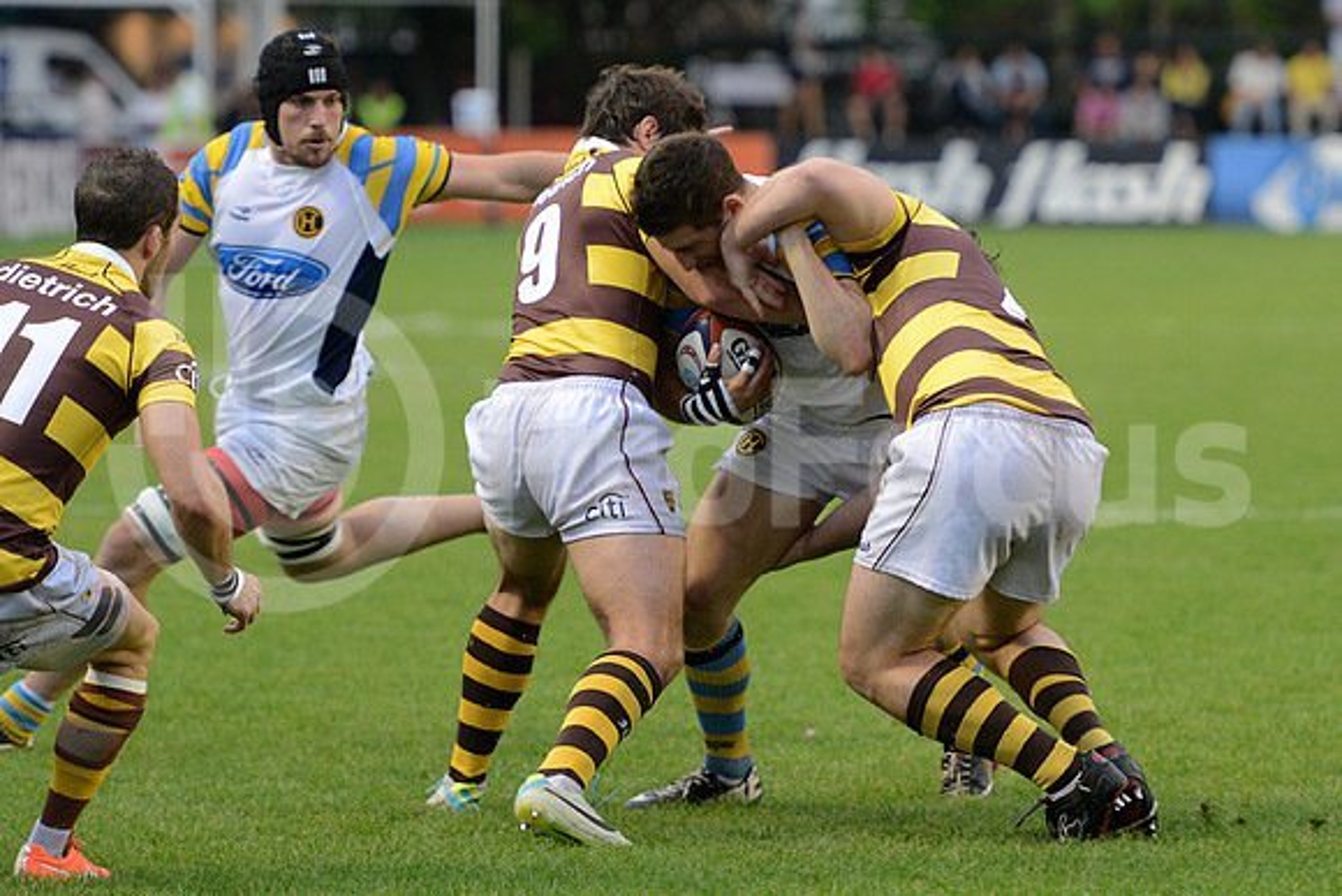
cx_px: 671
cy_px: 448
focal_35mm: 210
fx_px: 7830
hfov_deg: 9.8
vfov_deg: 6.5
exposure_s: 1/500
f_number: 4
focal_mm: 210
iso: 2000
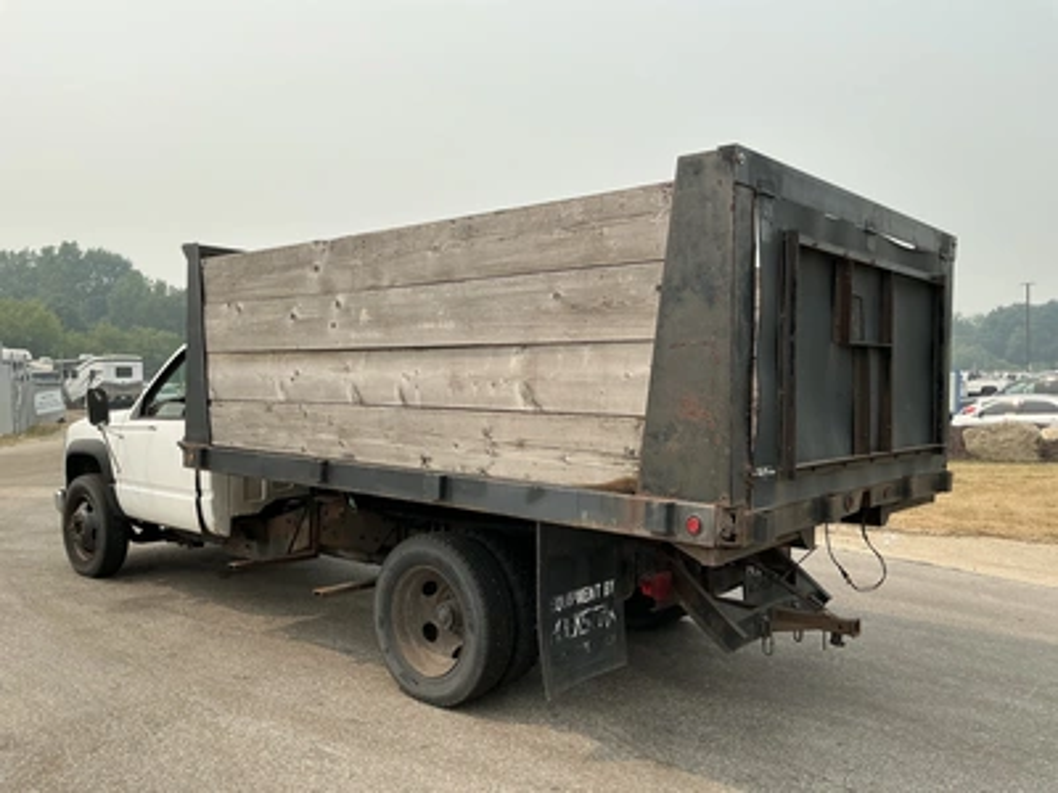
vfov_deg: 49.7
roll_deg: -0.2
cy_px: 396
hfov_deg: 63.4
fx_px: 856
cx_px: 529
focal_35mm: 28
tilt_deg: +0.8
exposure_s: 1/1912
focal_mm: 3
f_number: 1.8
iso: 25
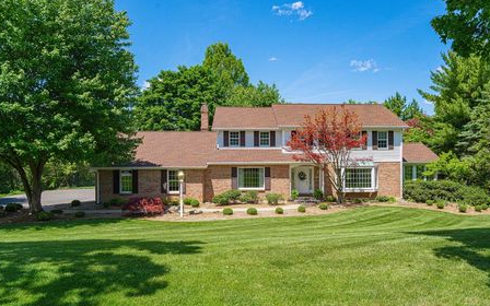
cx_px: 262
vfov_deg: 49.3
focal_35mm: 25
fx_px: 334
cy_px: 157
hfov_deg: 72.4
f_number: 9
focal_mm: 22
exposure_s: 1/3200
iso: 320
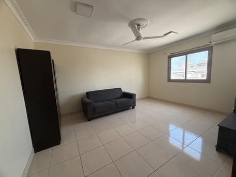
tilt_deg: -7.1
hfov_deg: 102.0
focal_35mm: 14
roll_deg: +3.1
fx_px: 95
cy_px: 88
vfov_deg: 85.7
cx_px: 118
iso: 320
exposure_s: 1/94
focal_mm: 2.22
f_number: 2.2
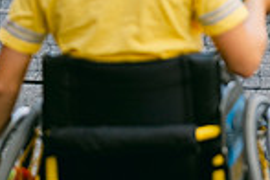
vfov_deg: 3.4
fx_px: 2977
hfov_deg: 5.1
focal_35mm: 397
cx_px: 525
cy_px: -133
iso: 160
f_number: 2.8
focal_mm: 66
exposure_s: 1/500
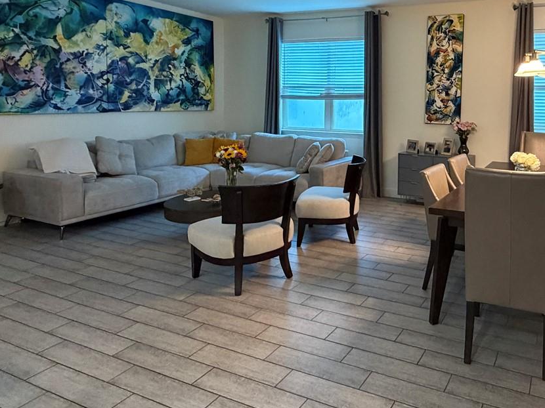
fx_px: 425
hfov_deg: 61.7
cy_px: 121
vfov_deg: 50.0
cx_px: 408
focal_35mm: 27
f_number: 2.2
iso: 500
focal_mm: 2.22
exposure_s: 1/60
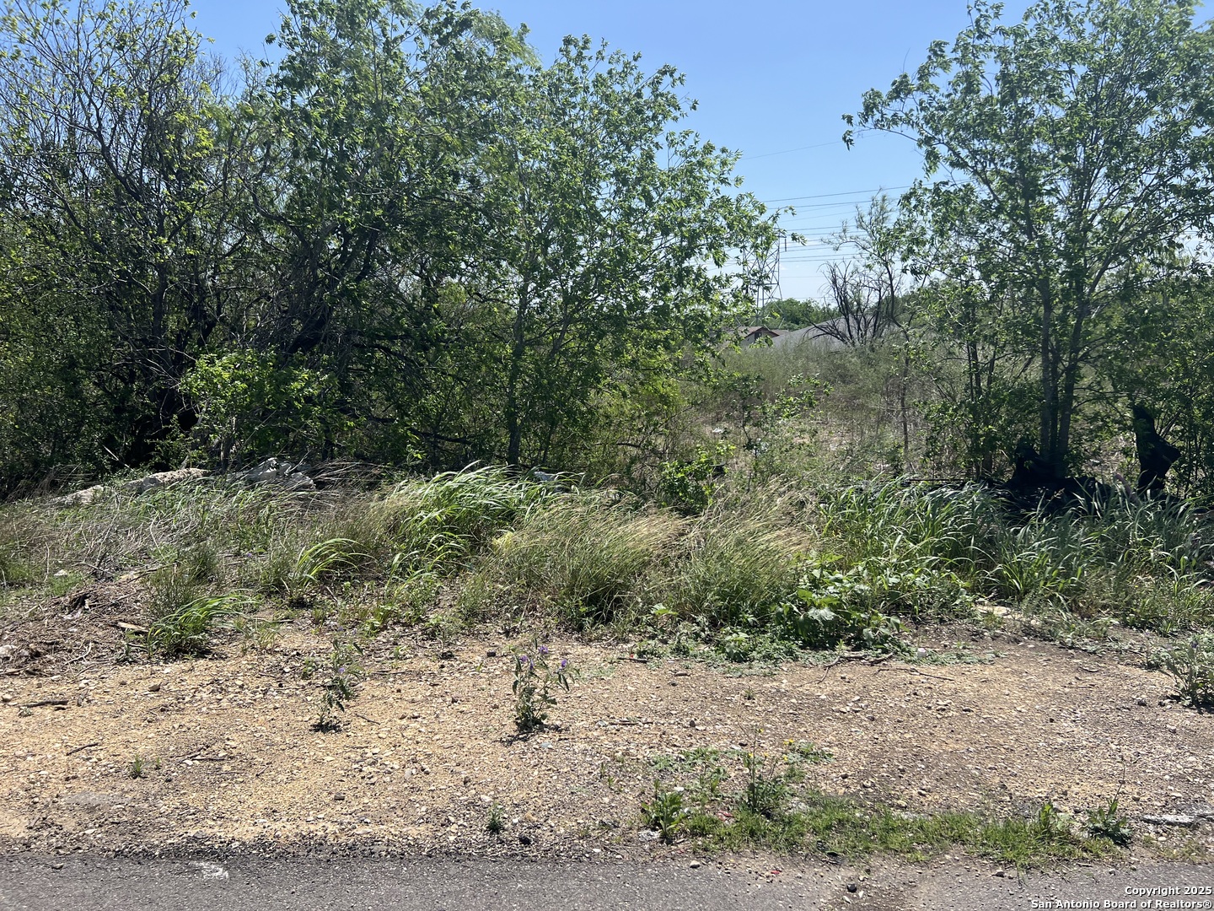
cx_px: 607
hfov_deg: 67.3
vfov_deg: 53.1
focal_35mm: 26
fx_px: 912
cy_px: 456
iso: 50
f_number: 1.5
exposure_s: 1/3968
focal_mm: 5.7
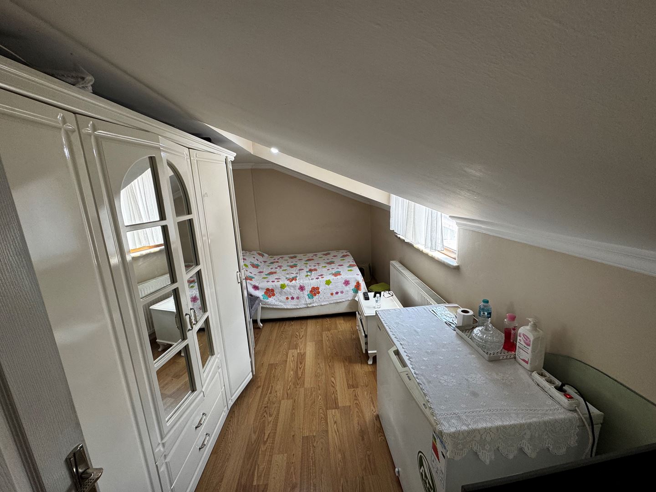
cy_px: 246
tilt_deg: -10.5
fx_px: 265
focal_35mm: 14
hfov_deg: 102.1
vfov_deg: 85.7
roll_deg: +3.5
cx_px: 328
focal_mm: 2.22
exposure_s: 1/100
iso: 125
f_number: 2.2
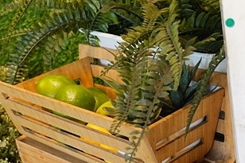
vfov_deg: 15.0
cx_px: 258
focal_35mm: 91
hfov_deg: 21.4
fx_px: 619
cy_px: 83
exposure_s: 1/30
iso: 320
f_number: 4.5
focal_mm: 28
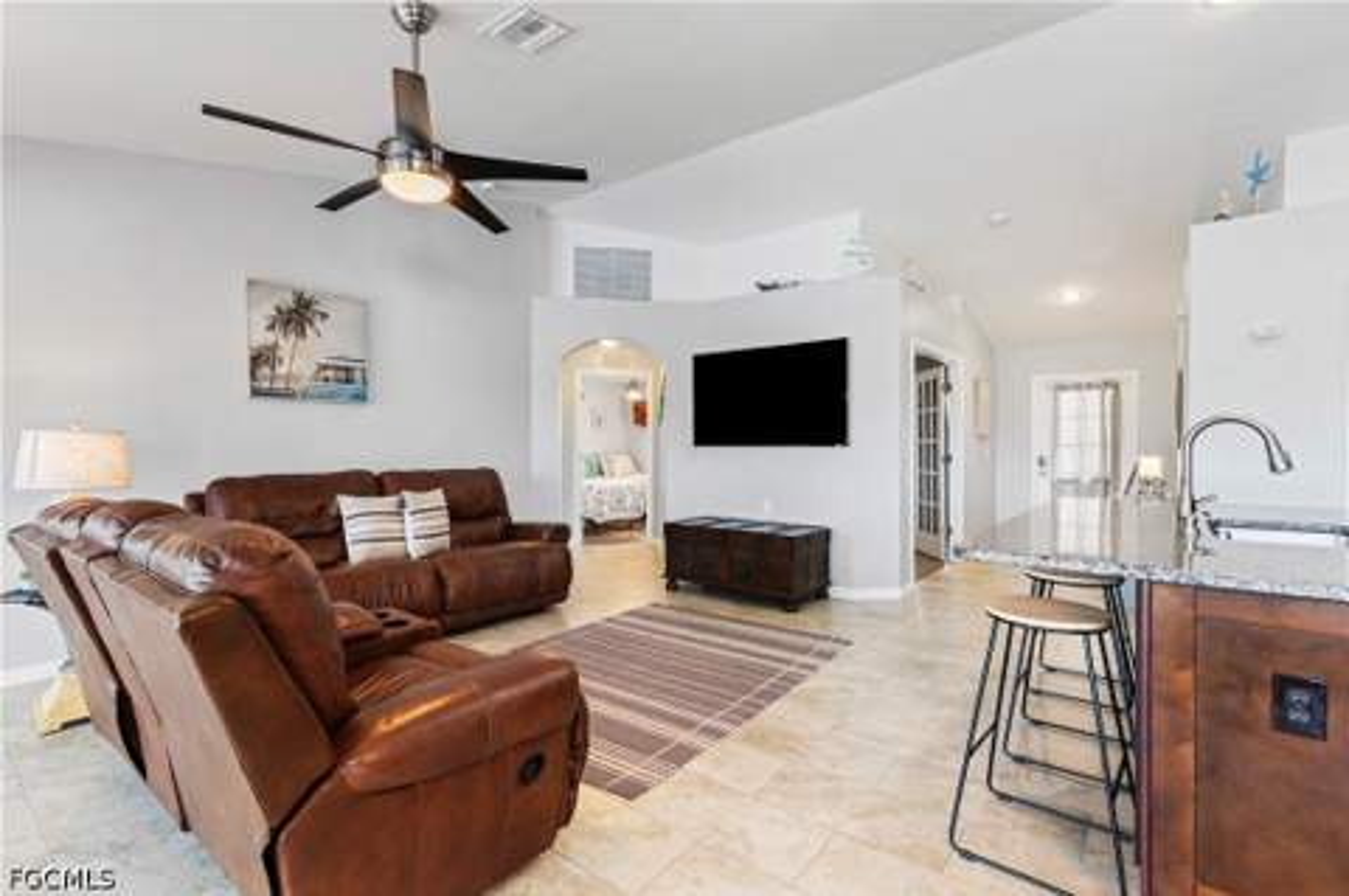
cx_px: 674
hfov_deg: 96.8
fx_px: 599
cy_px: 448
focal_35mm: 16
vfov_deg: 73.6
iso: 640
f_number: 10
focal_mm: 16
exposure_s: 1/2
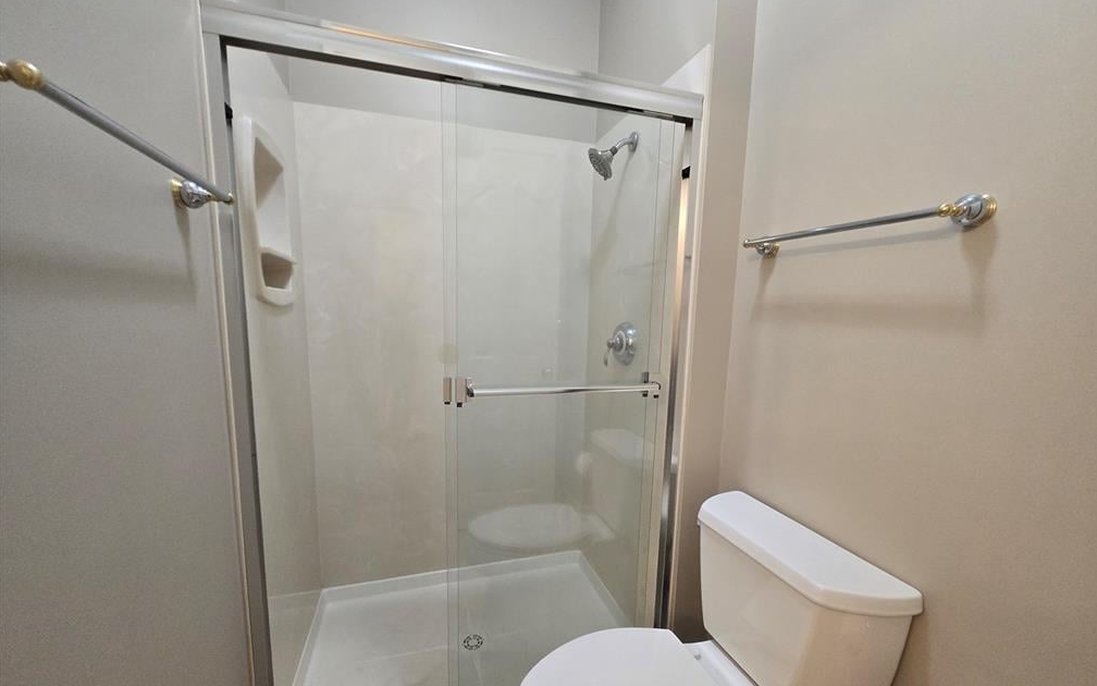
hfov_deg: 105.3
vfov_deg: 78.5
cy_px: 372
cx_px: 555
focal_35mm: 14
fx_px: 419
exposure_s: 1/60
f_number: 2.2
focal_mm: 1.7
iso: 250
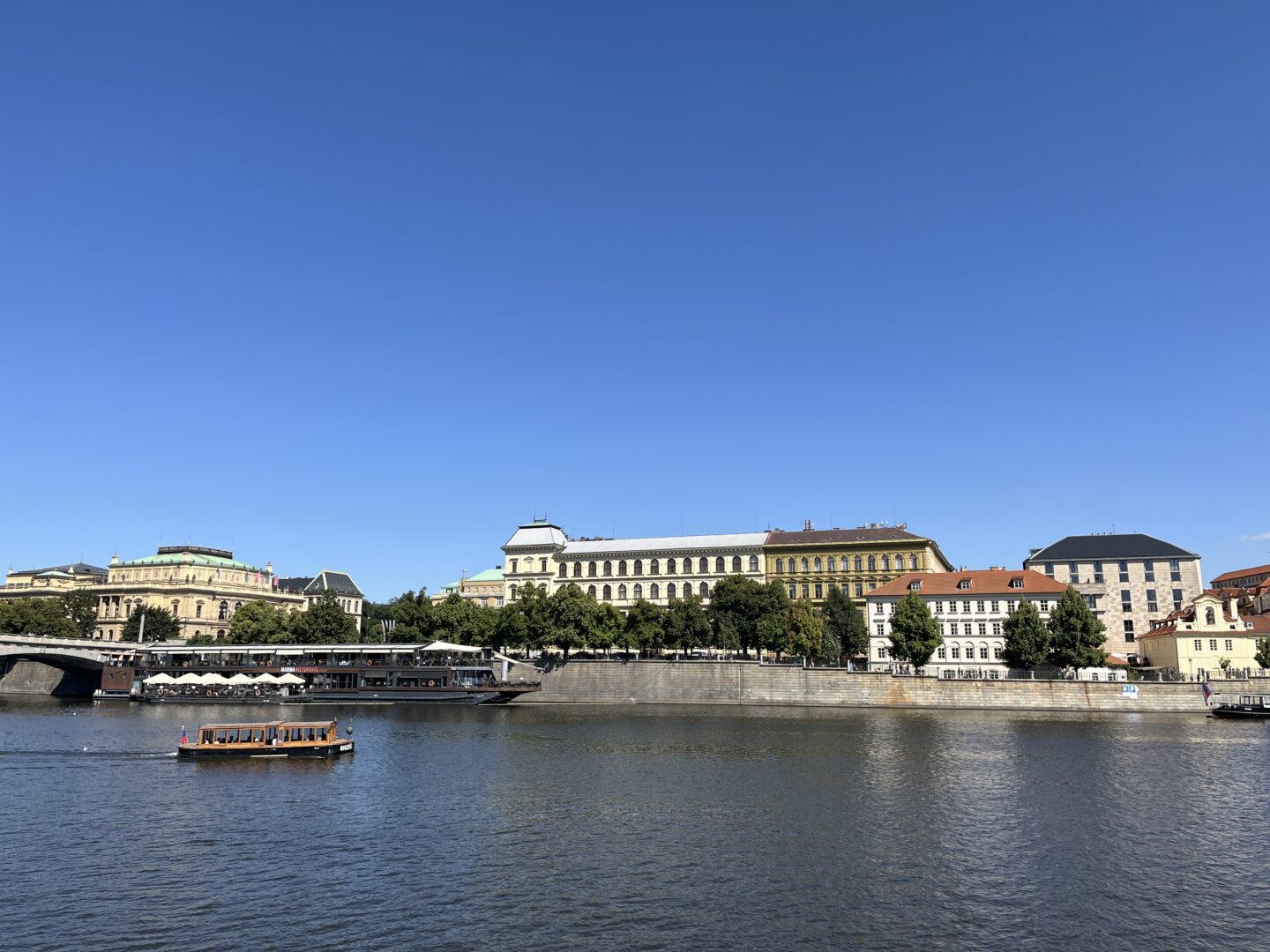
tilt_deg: +11.3
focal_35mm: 26
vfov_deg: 53.1
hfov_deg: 67.3
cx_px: 635
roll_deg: +0.4
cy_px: 476
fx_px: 954
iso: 50
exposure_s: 1/4310
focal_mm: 5.1
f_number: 1.6
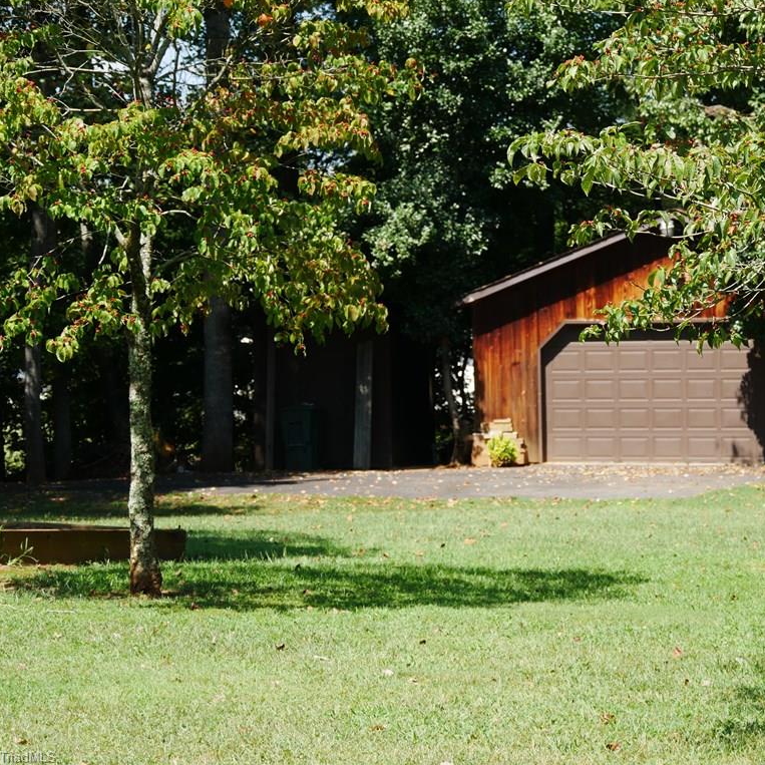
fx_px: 2725
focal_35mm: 109
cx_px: 496
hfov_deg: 16.0
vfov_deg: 16.0
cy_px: 381
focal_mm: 46
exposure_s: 1/400
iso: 200
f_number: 4.9
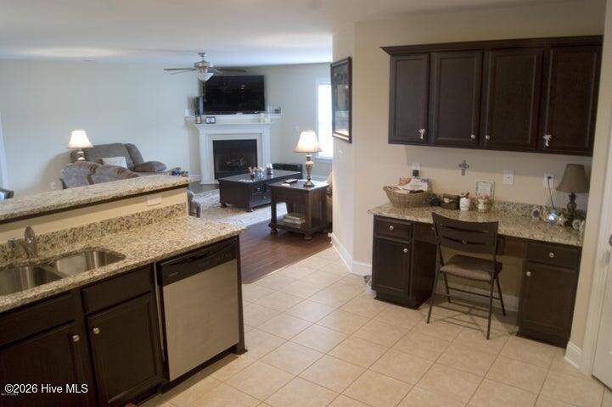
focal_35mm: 27
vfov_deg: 47.9
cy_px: 204
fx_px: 459
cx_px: 306
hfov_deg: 67.4
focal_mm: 18
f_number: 8
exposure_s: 1
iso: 200
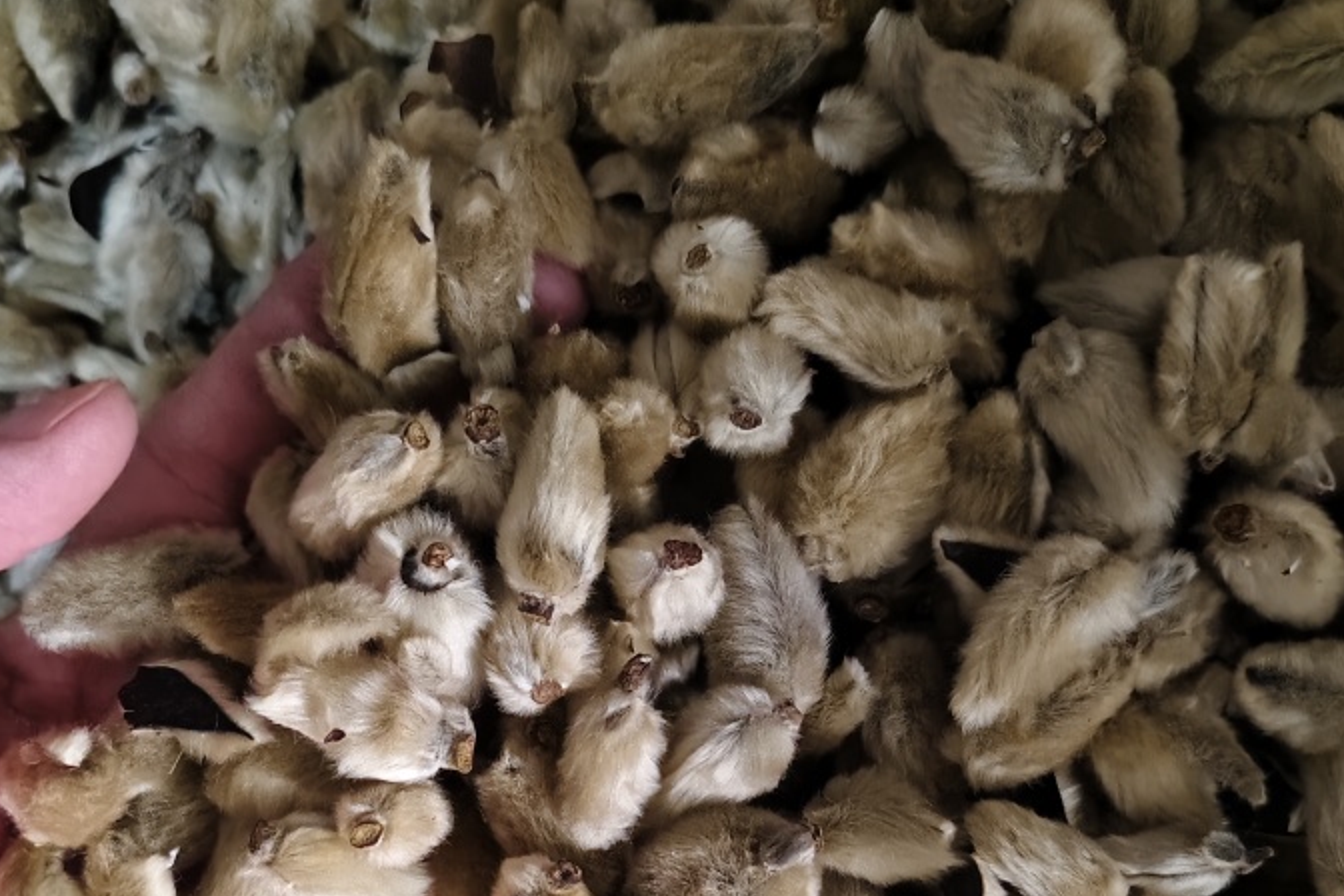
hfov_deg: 50.7
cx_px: 640
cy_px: 731
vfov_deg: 33.9
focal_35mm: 38
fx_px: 1419
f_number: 1.88
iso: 5459
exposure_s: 1/244
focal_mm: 5.56
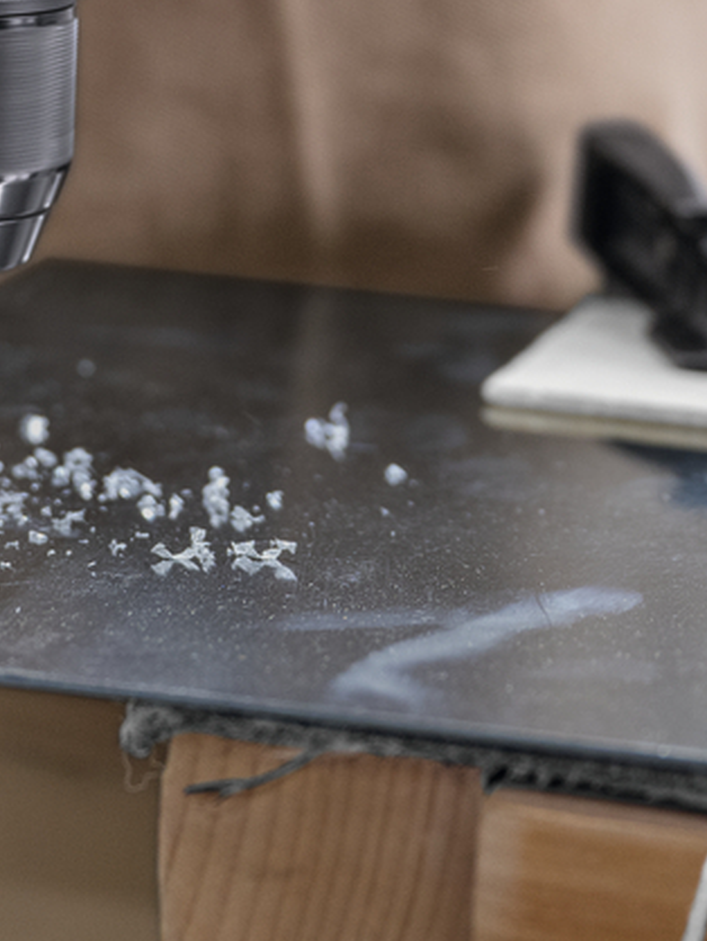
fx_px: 3564
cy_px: -36
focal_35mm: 131
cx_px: 86
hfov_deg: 11.3
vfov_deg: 14.8
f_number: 3.5
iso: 800
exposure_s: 1/50
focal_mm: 38
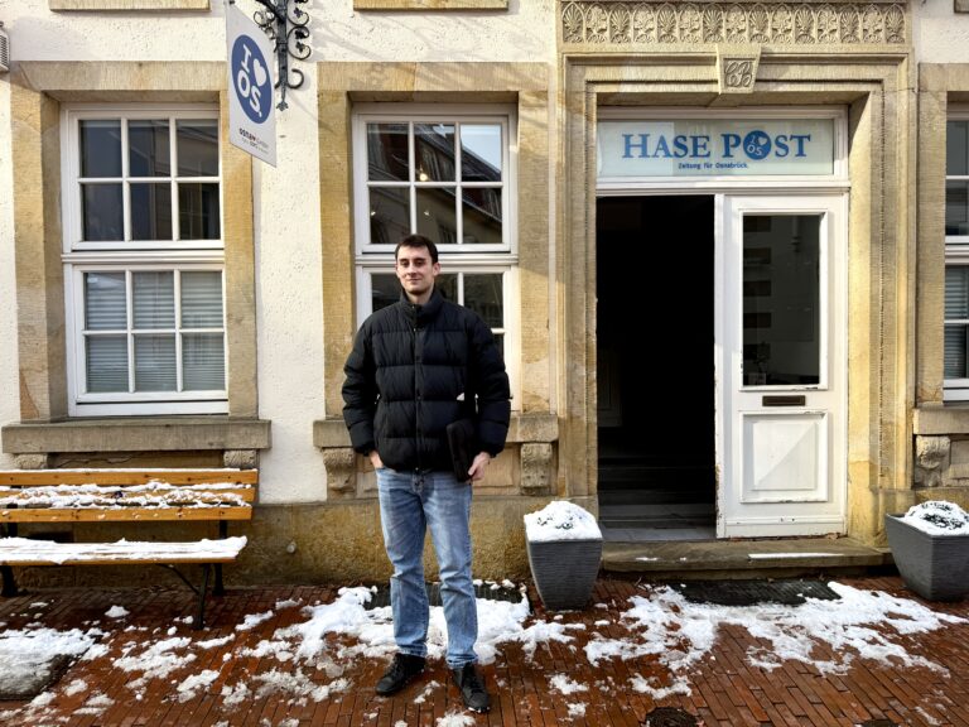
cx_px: 484
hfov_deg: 71.6
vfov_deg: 56.8
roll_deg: +1.3
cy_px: 364
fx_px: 672
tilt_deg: -1.3
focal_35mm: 24
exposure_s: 1/822
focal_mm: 6.76
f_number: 1.78
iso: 80
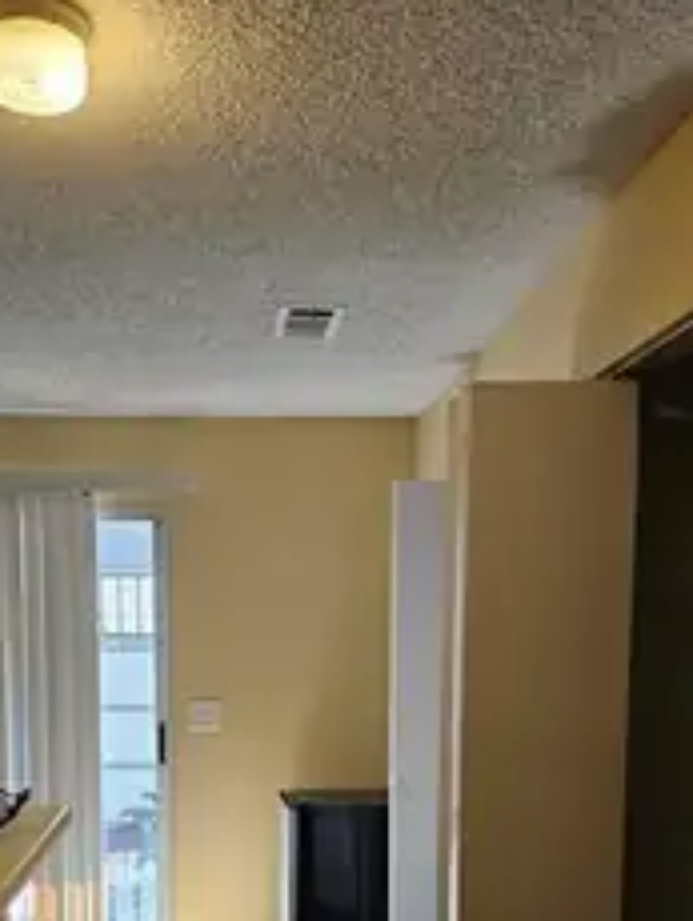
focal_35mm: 40
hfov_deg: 35.8
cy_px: 737
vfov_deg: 44.5
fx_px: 1066
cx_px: 252
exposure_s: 1/120
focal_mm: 6.3
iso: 250
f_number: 1.7
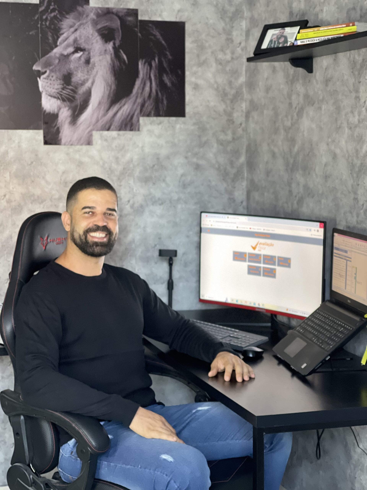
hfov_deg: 22.9
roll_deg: +0.2
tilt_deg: -5.6
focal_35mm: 64
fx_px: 905
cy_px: 245
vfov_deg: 30.3
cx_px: 184
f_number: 2.2
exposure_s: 1/24
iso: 400
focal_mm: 7.5
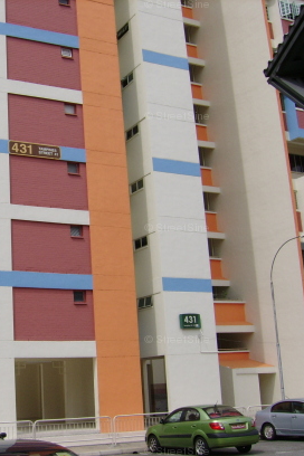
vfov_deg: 40.3
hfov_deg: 26.2
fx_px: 621
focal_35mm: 49
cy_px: 229
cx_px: 4
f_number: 5.8
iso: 50
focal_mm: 5.95
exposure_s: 1/594
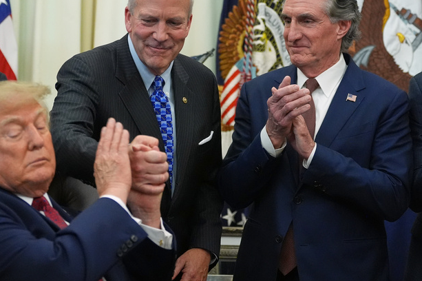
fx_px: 1371
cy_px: 56
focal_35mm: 117
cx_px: 174
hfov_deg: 17.5
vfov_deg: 11.7
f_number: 2.8
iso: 5000
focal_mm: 70
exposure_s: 1/500
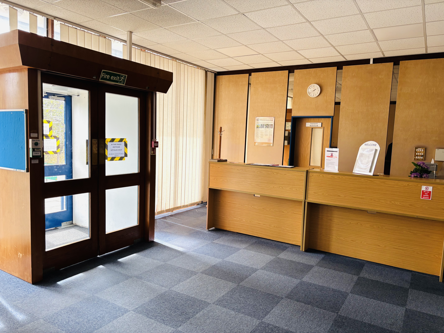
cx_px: 222
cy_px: 166
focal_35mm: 26
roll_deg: -2.1
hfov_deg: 67.3
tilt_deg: -5.2
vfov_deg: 53.1
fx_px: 333
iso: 80
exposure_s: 1/121
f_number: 1.6
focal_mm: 5.96
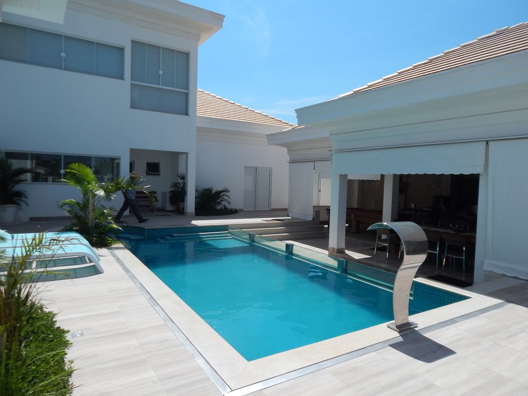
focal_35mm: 23
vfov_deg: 58.9
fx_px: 351
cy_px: 198
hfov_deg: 73.9
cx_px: 264
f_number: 6
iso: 125
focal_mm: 4
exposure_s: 1/640
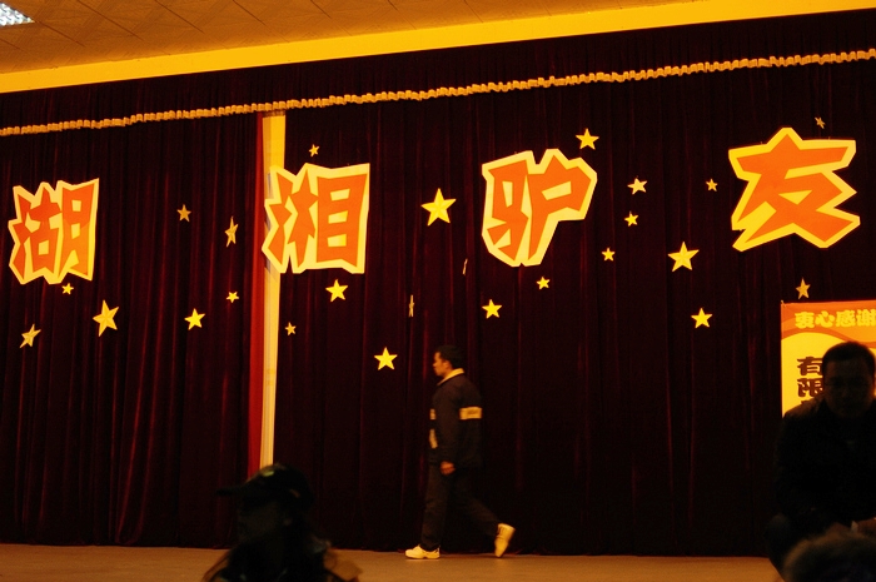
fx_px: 1276
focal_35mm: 52
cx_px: 438
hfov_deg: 37.9
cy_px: 291
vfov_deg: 25.7
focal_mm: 35
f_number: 2
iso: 200
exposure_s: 1/50
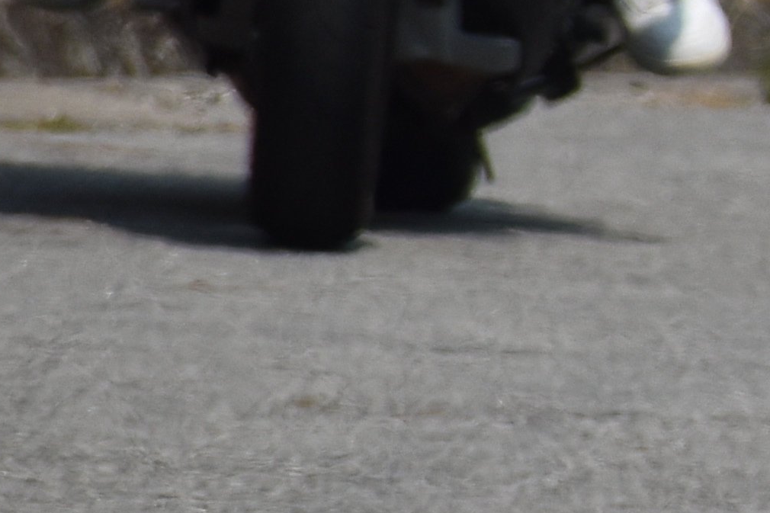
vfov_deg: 0.7
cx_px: 2264
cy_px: -337
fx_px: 40031
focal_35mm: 1872
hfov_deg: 1.1
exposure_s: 1/2000
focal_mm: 210
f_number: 8
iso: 250
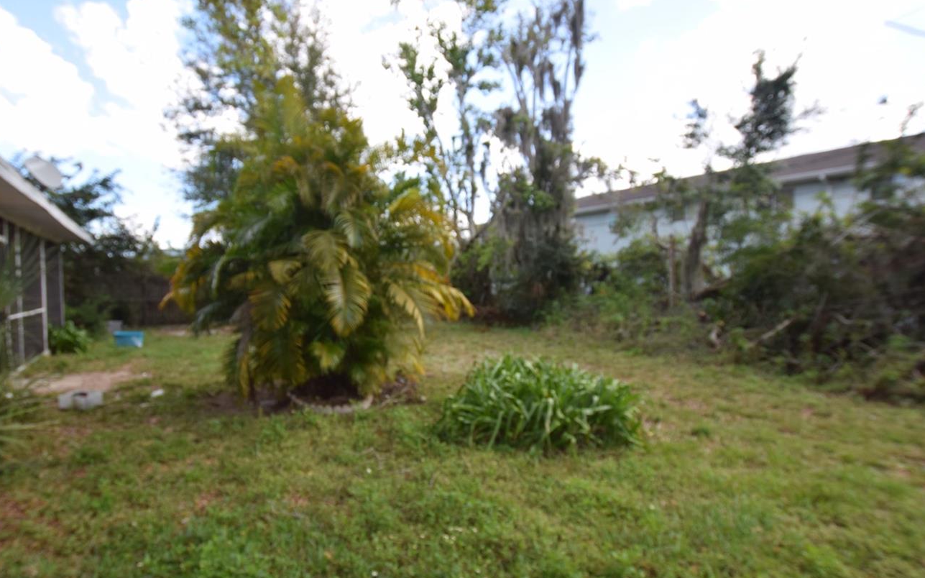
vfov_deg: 62.1
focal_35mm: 19
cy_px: 309
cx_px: 439
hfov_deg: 87.9
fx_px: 479
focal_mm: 10
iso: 100
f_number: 5.6
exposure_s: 1/125
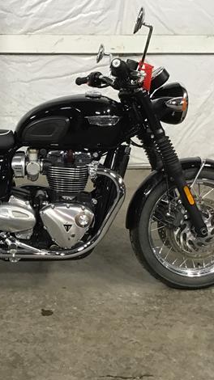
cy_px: 188
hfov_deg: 25.3
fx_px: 465
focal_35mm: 46
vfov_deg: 44.6
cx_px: 32
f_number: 2.4
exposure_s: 1/30
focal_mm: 3.3
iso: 100
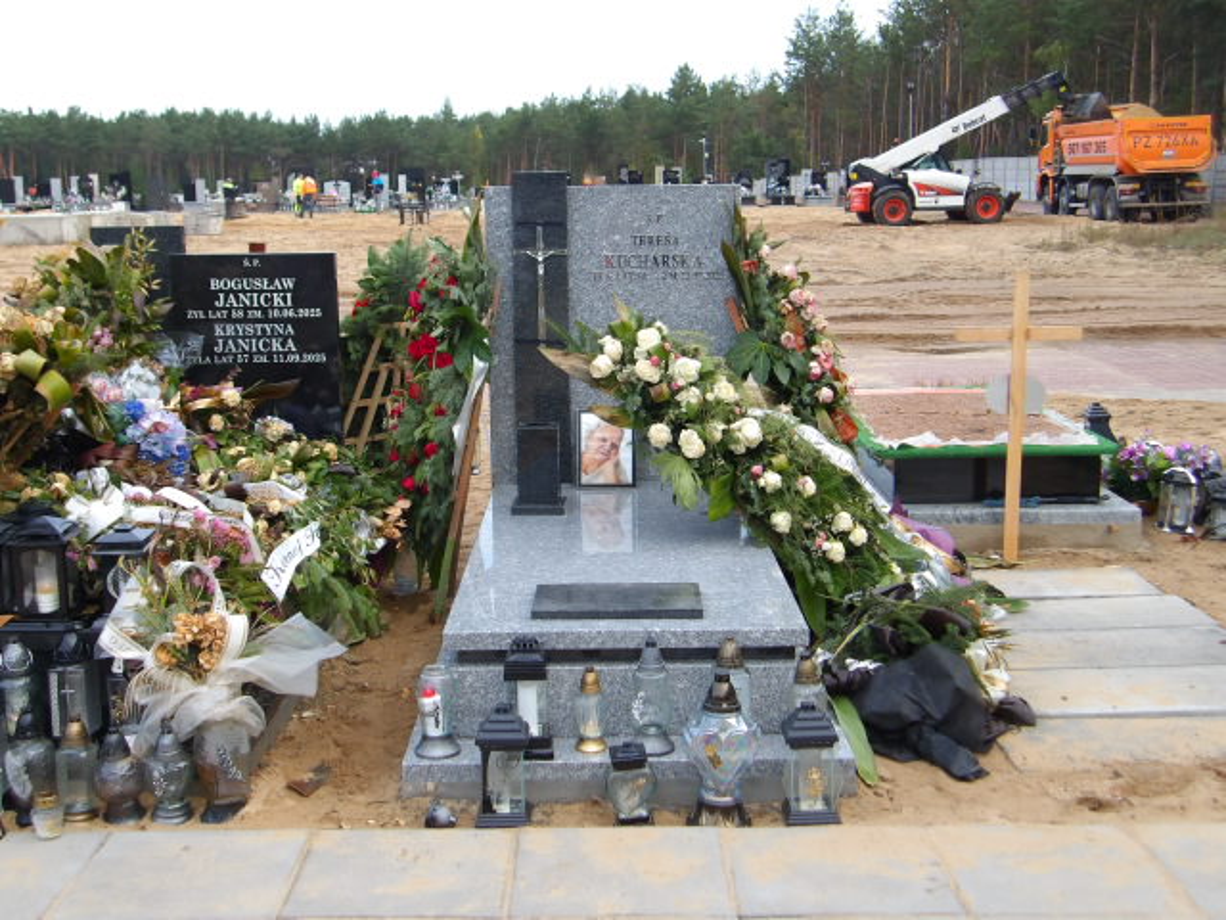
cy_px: 460
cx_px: 613
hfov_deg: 44.8
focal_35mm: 42
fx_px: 1488
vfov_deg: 34.3
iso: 100
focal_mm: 7.6
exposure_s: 1/121
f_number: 3.7
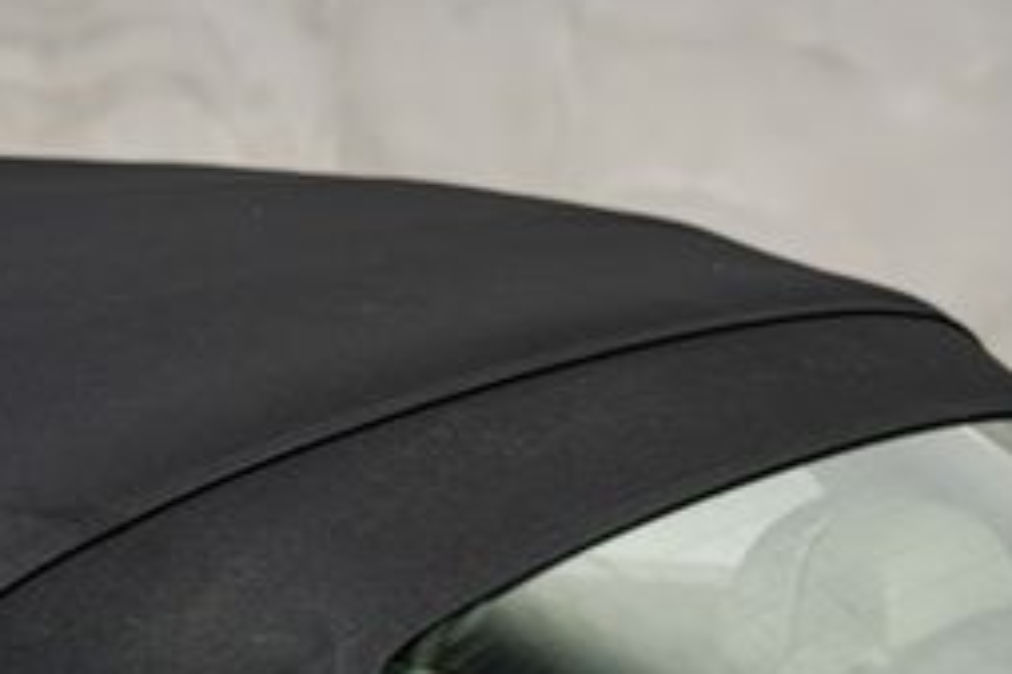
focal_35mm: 106
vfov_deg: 12.6
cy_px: 828
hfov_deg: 19.3
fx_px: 2978
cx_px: 490
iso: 1600
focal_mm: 42
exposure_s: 1/125
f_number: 4
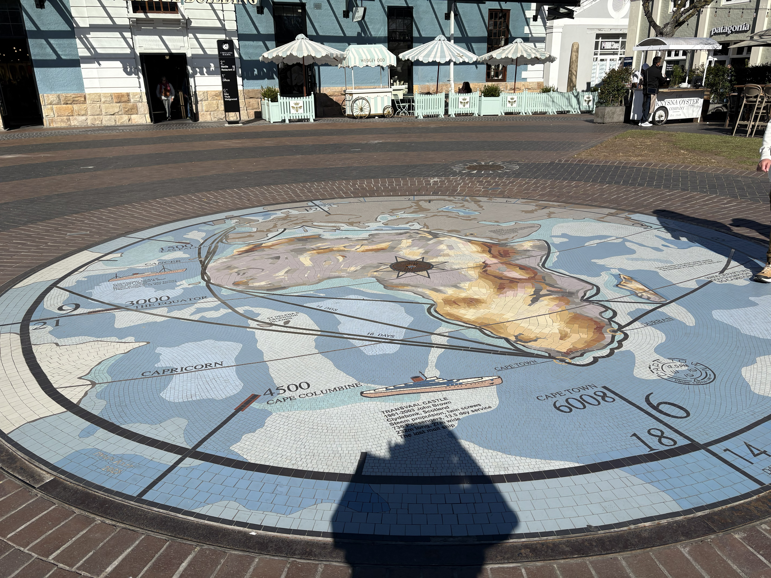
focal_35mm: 26
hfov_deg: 67.3
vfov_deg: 53.1
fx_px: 579
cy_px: 289
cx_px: 386
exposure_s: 1/5348
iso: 50
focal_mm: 5.96
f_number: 1.6
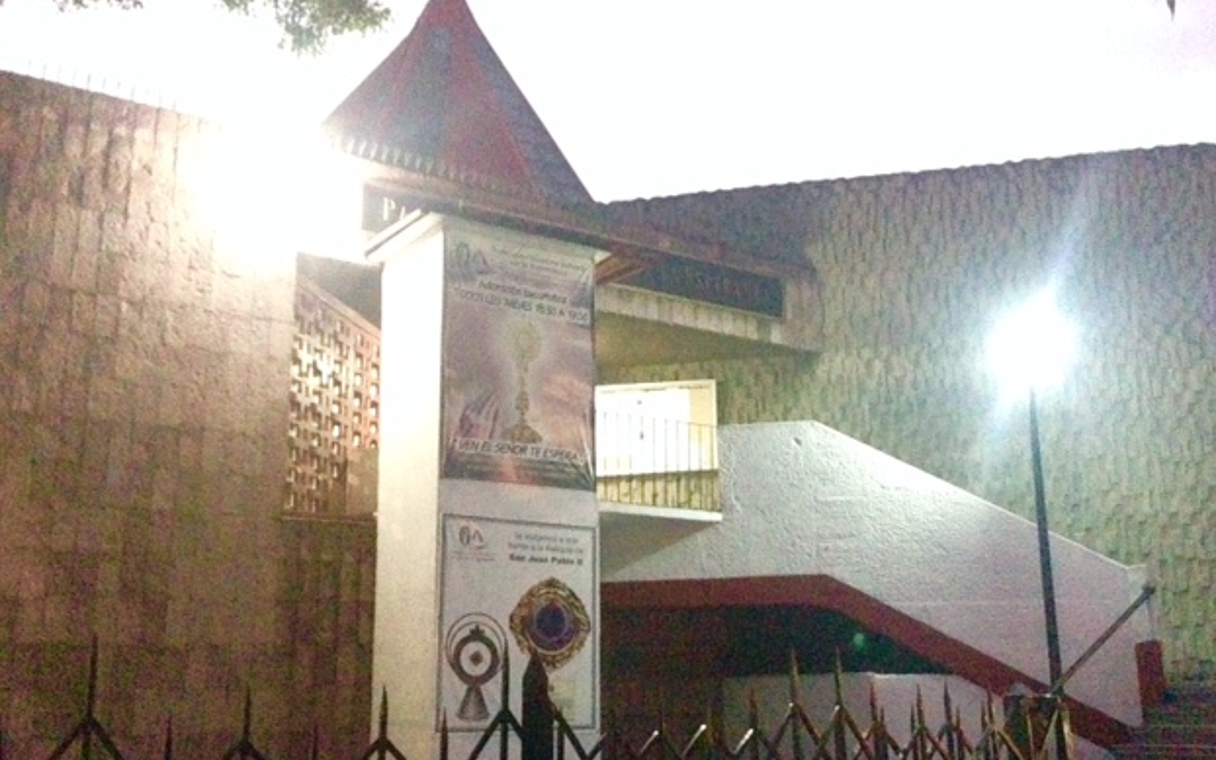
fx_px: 1193
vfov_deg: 35.3
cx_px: 624
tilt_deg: +12.0
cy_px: 416
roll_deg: +0.5
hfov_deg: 54.0
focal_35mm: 36
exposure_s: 1/15
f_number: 2.4
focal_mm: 4.12
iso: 2500
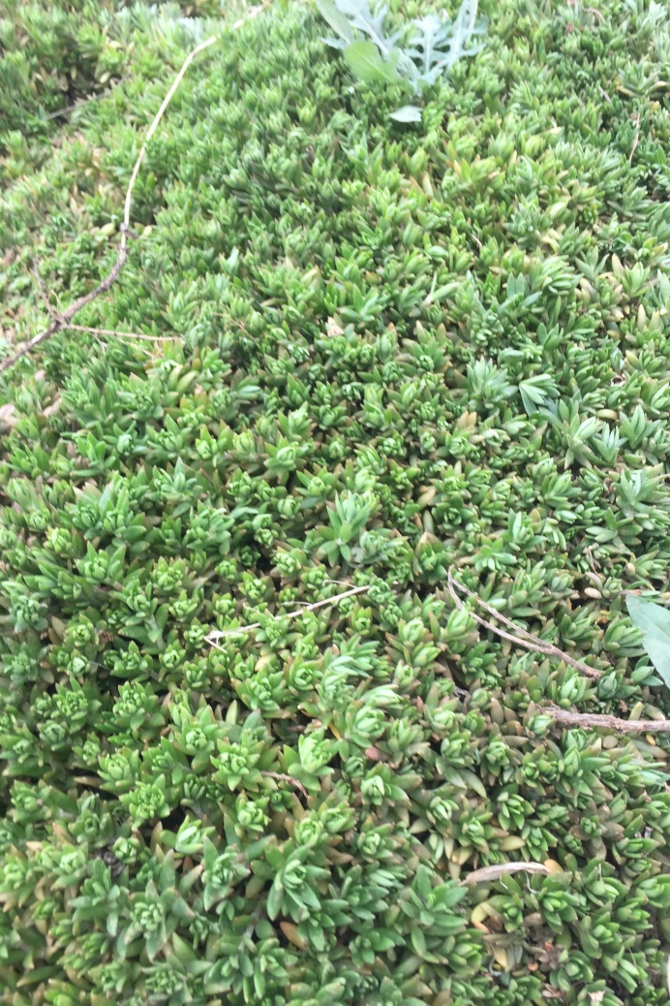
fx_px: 865
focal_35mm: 31
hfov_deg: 42.3
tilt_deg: -50.1
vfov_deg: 60.3
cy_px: 510
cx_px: 354
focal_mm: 4.15
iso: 32
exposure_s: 1/100
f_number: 2.2
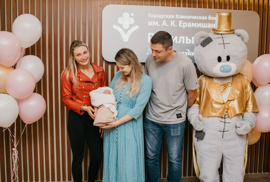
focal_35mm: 36
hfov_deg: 52.7
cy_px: 89
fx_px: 273
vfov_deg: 37.0
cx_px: 140
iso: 400
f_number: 4
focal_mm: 35
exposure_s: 1/160
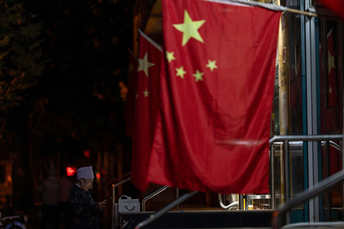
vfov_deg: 9.1
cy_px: 114
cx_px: 172
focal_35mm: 150
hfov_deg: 13.7
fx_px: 1433
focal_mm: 150
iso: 800
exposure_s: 1/100
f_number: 2
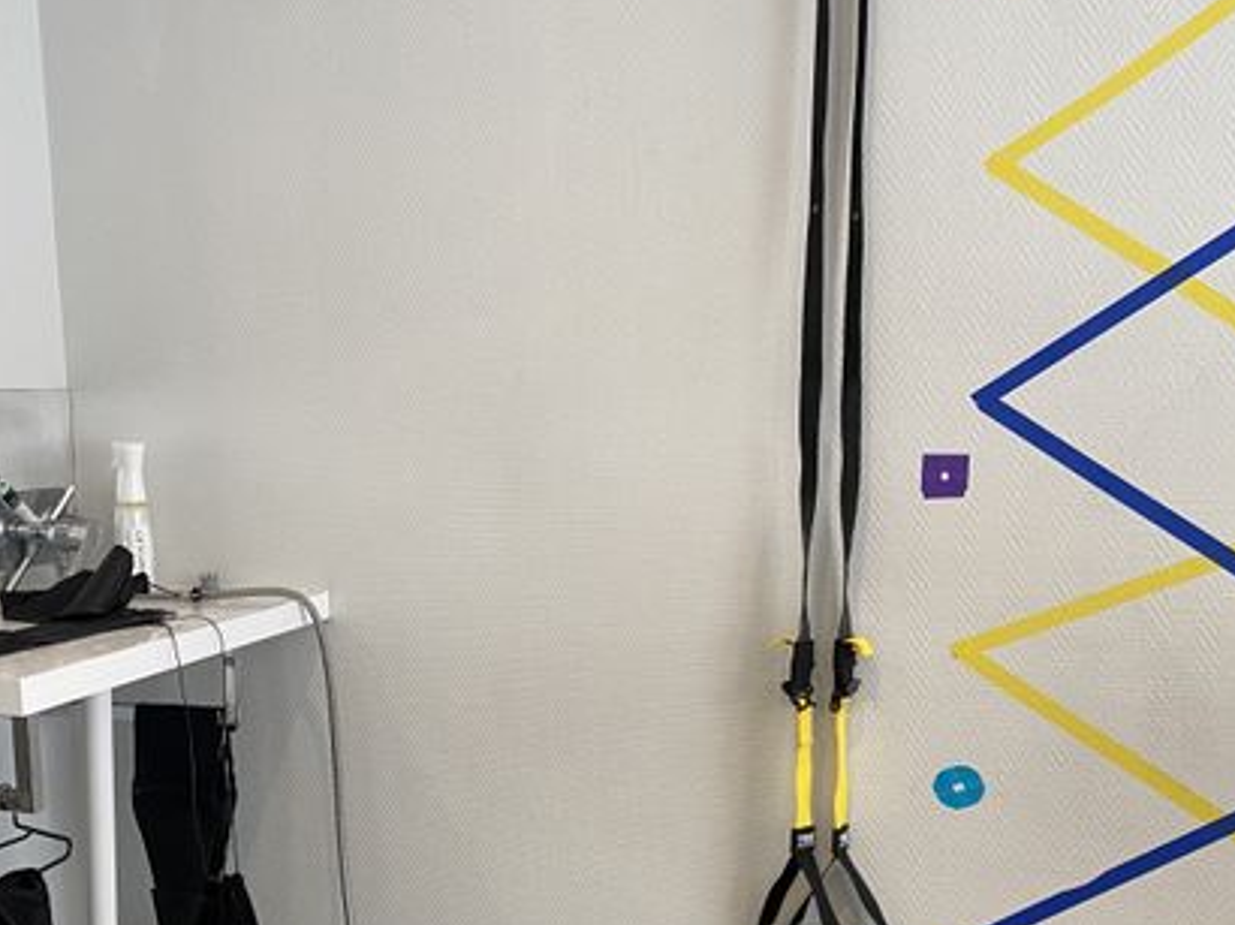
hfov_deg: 41.5
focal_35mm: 44
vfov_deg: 32.0
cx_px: 288
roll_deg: +2.6
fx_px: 1569
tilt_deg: -11.1
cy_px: 735
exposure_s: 1/50
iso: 64
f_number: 1.8
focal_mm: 4.25
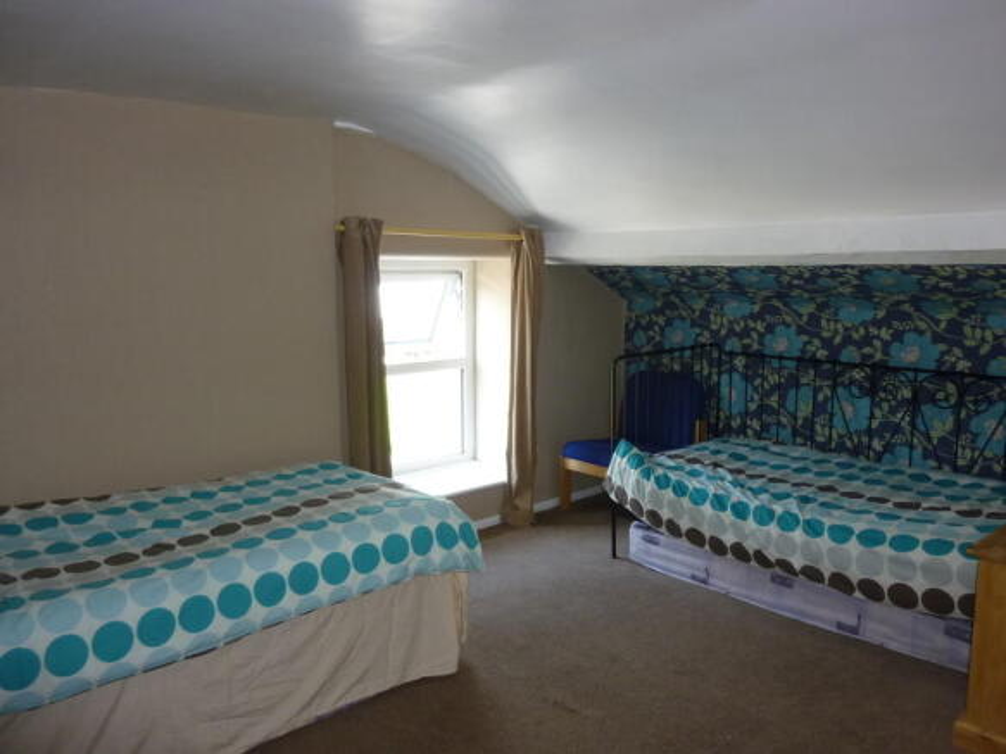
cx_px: 503
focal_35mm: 25
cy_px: 377
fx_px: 726
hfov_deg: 69.4
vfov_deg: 54.9
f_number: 3.3
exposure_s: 1/30
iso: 160
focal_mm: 4.5
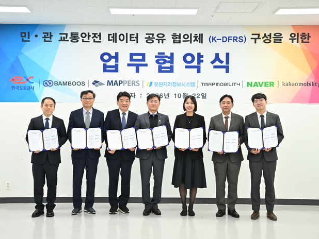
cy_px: 120
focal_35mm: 49
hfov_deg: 38.9
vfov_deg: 29.7
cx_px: 153
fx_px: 452
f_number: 3.5
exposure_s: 1/160
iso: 1000
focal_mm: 45
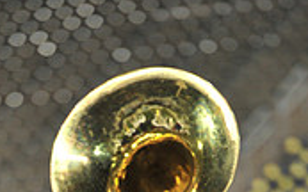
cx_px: 145
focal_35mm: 530
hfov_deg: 4.0
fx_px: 4447
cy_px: 393
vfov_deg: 2.5
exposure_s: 1/640
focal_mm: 200
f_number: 2.8
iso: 2000
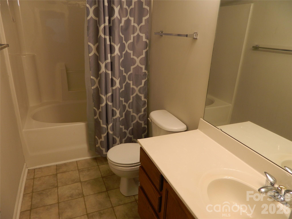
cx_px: 146
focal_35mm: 25
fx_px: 211
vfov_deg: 54.9
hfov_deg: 69.4
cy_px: 110
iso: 80
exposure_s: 1/40
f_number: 3.1
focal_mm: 4.5
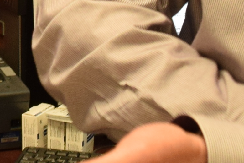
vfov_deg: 6.3
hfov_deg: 9.3
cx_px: -250
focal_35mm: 208
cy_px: -222
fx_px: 1409
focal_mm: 18
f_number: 5.6
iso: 400
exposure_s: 1/25
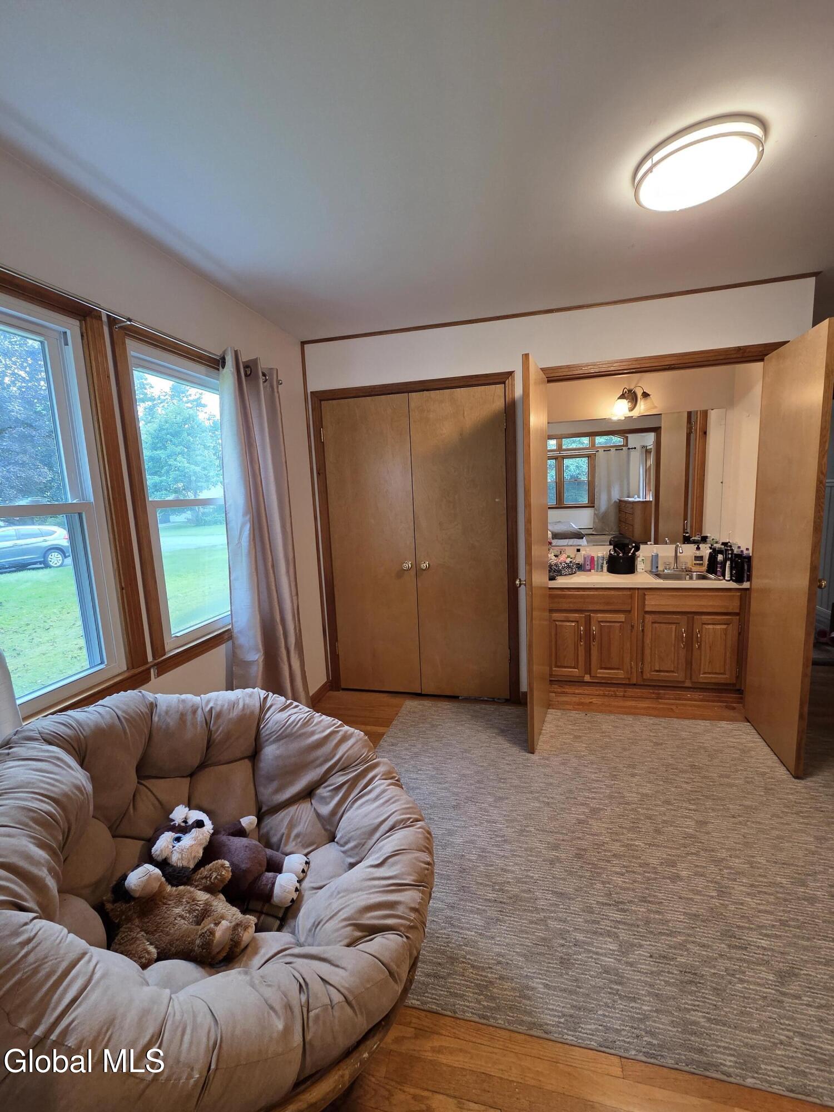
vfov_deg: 106.2
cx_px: 417
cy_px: 556
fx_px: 418
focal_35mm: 13
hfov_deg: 89.9
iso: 160
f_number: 2.2
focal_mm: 2.2
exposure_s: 1/60
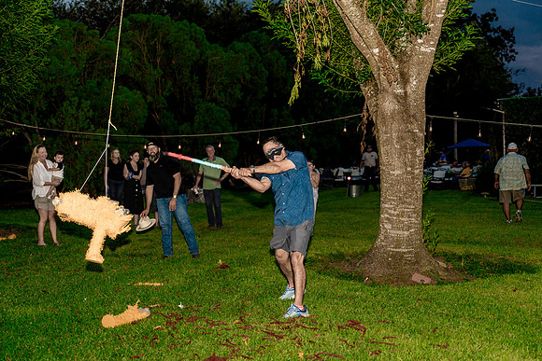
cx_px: 271
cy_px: 180
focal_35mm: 42
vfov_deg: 31.9
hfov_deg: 46.4
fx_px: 632
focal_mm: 42
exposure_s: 1/250
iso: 2000
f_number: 2.8
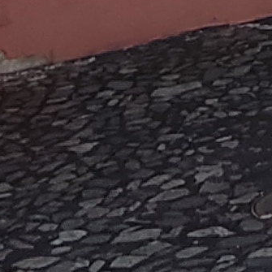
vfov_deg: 10.4
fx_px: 1156
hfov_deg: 11.3
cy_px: -499
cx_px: 641
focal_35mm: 130
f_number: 2.2
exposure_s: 1/731
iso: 50
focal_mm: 1.65
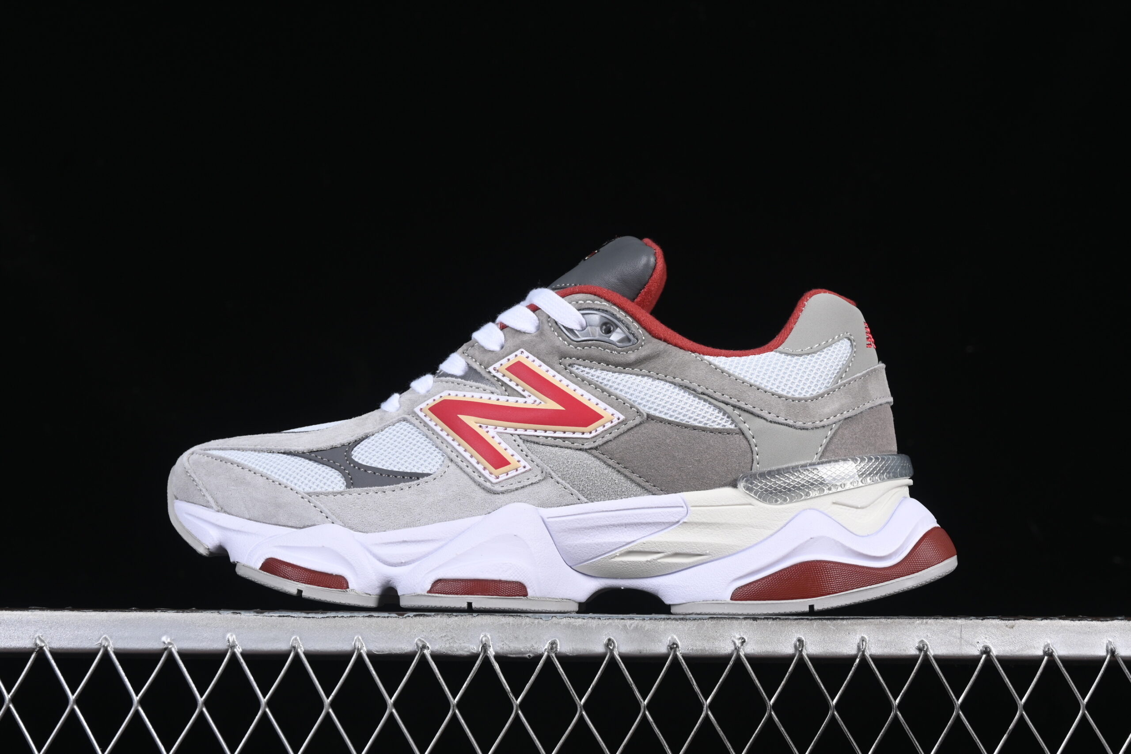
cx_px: 566
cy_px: 377
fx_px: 2356
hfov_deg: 27.0
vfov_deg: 18.2
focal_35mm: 75
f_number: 8
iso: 160
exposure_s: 1/80
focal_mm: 50
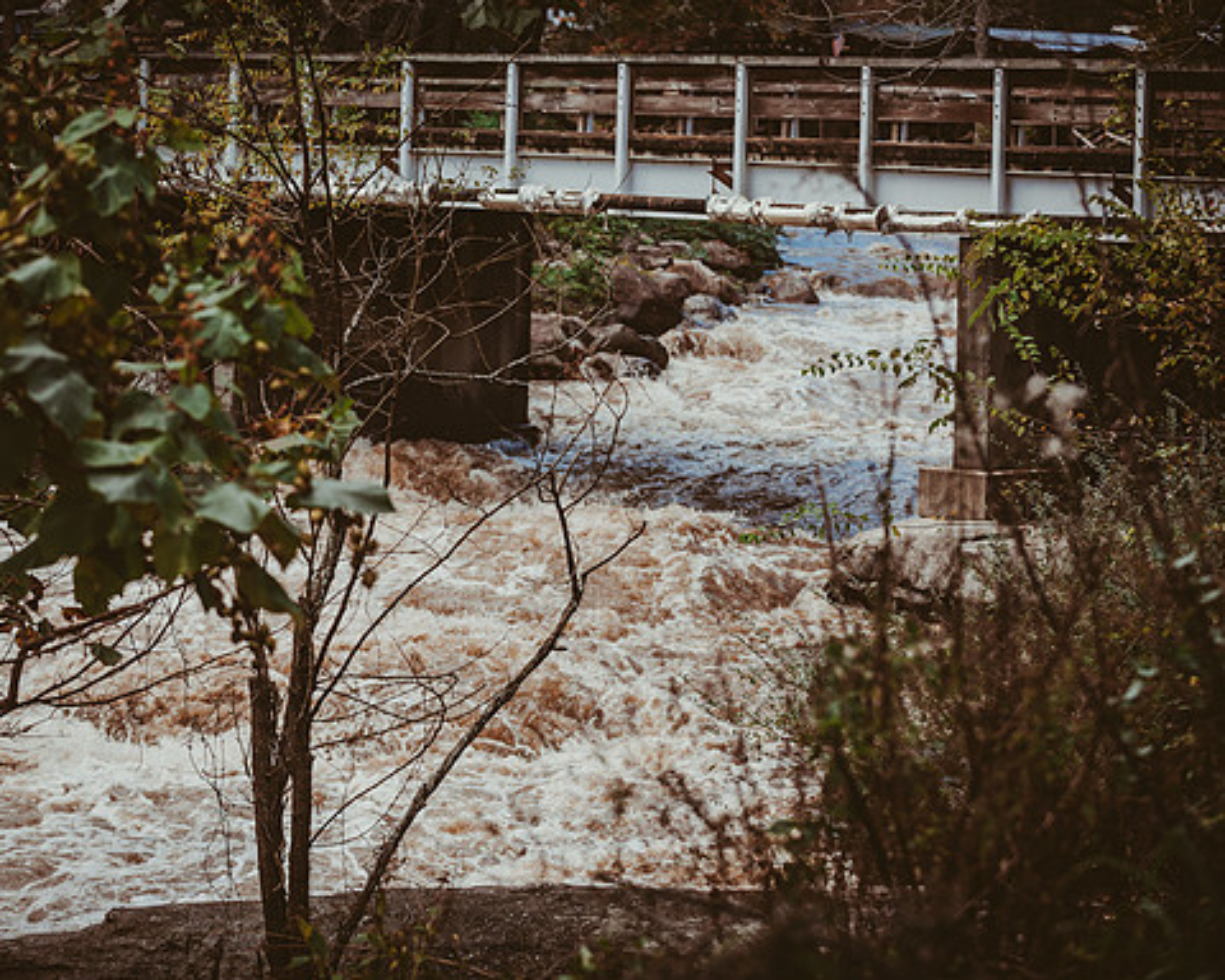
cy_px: 489
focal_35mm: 102
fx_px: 3698
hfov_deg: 18.8
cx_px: 531
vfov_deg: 15.1
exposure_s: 1/320
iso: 100
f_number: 5
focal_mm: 90
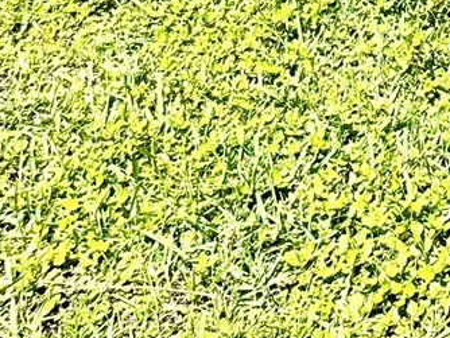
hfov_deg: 23.9
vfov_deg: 17.4
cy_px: -288
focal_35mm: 67
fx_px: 872
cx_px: 643
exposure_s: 1/1789
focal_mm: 2.22
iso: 40
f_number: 2.2
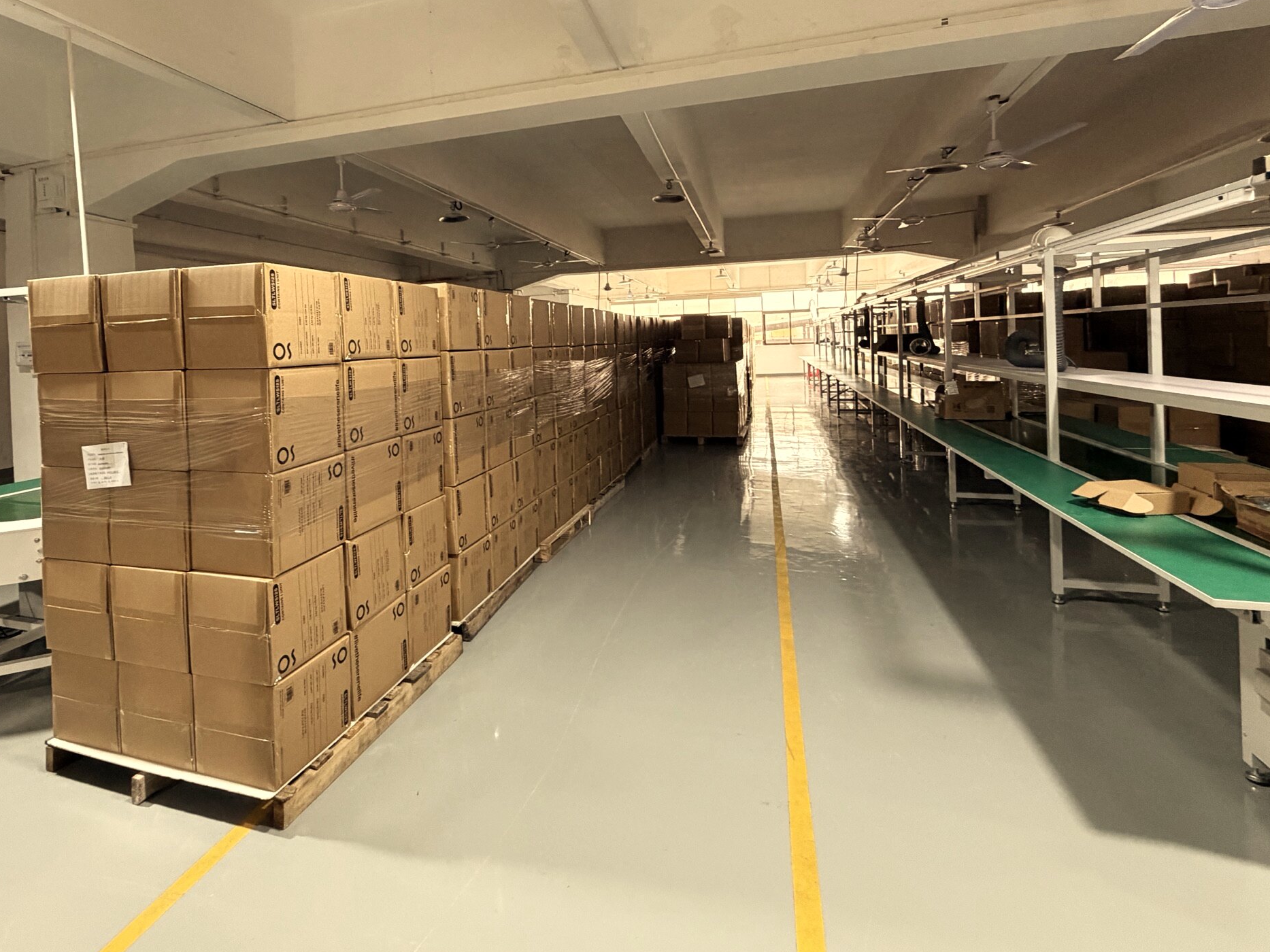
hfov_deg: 87.3
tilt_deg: -0.7
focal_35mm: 18
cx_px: 557
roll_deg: +2.5
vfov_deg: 70.3
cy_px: 348
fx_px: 660
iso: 400
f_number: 2.2
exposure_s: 1/50
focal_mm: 2.22
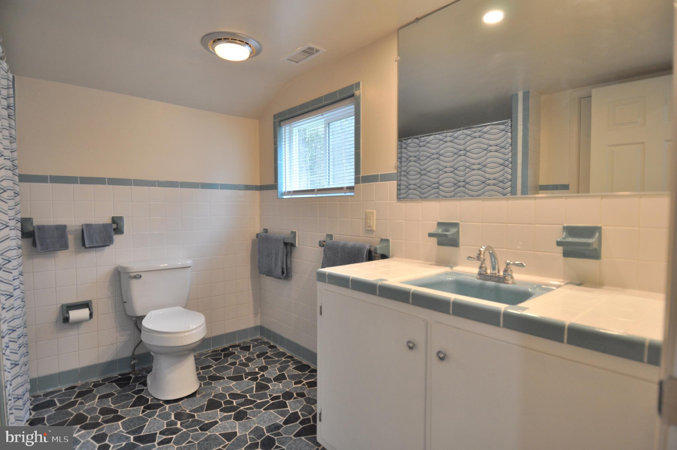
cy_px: 225
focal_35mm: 18
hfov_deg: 90.1
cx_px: 338
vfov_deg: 67.2
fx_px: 338
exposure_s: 1/60
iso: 400
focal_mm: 12
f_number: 4
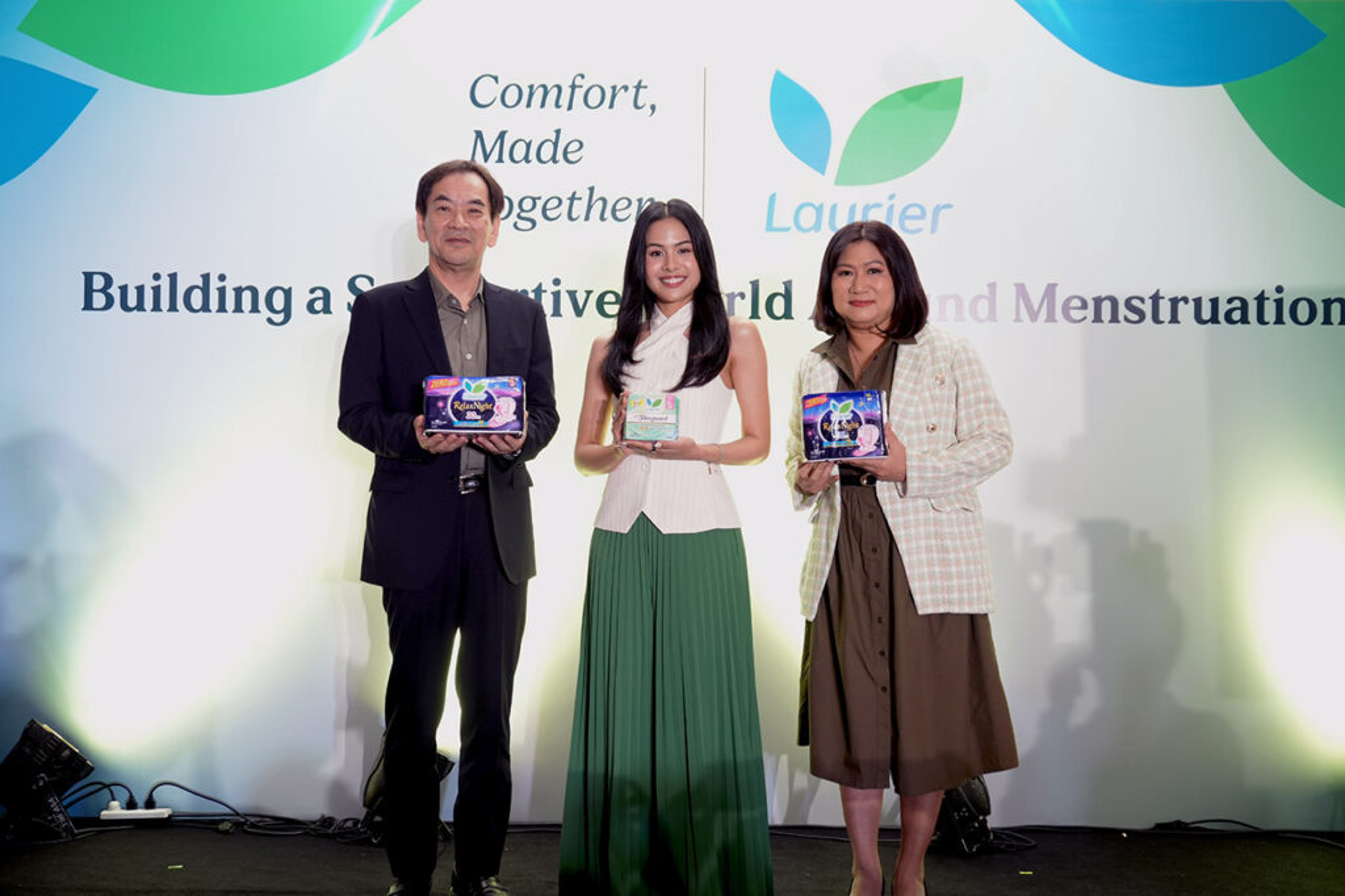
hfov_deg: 46.4
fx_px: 1569
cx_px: 672
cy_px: 448
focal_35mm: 42
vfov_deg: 31.9
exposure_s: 1/20
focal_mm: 28
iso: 500
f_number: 5.6
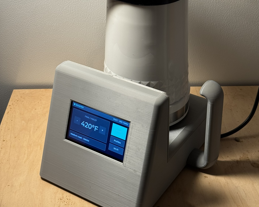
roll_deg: +0.8
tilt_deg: -34.5
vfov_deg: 22.6
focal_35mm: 67
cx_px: 138
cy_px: 49
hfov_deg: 28.3
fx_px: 514
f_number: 1.78
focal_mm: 6.76
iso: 80
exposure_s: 1/120
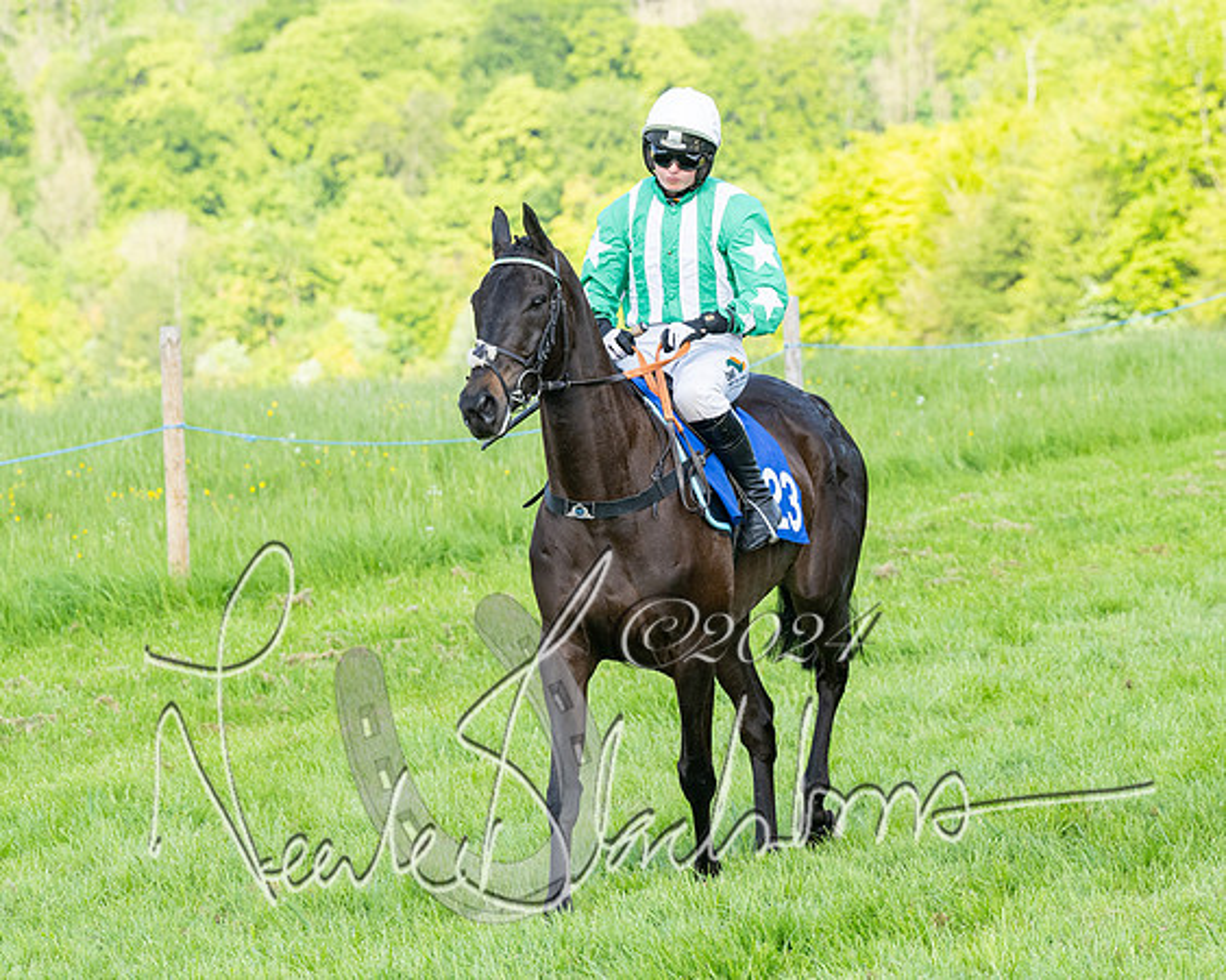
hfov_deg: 8.6
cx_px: 646
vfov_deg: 6.9
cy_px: 432
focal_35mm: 224
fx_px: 8126
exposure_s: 1/800
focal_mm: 115
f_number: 5
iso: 400
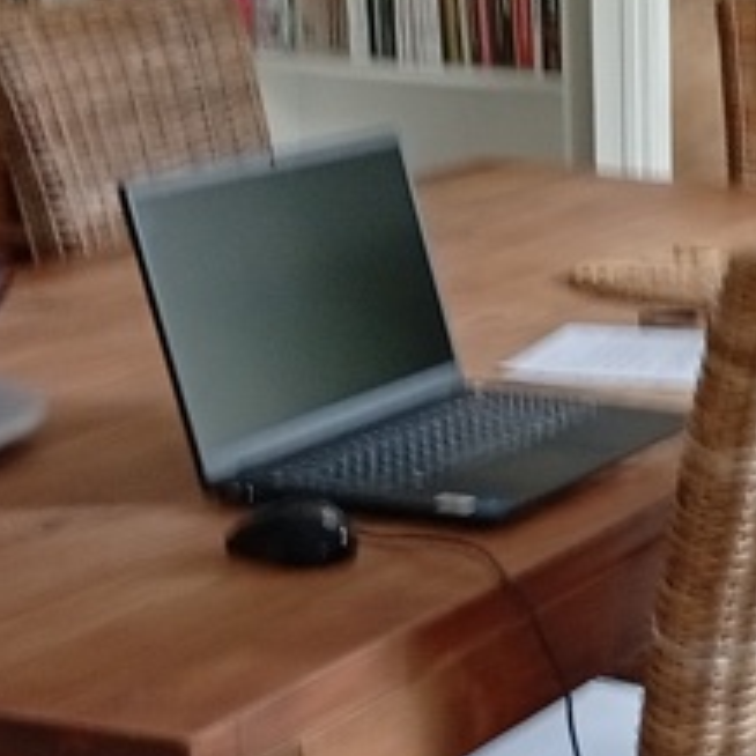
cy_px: 447
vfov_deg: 15.5
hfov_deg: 14.2
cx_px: 1259
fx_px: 2767
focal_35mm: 112
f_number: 1.8
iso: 236
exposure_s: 1/33.3
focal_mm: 3.98
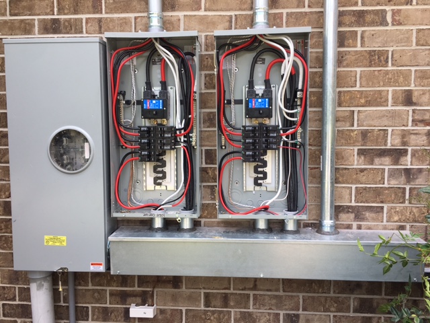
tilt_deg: -3.8
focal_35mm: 29
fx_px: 360
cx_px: 215
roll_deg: +0.5
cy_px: 162
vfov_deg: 48.2
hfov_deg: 61.7
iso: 25
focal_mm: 4.15
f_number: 2.2
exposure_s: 1/318
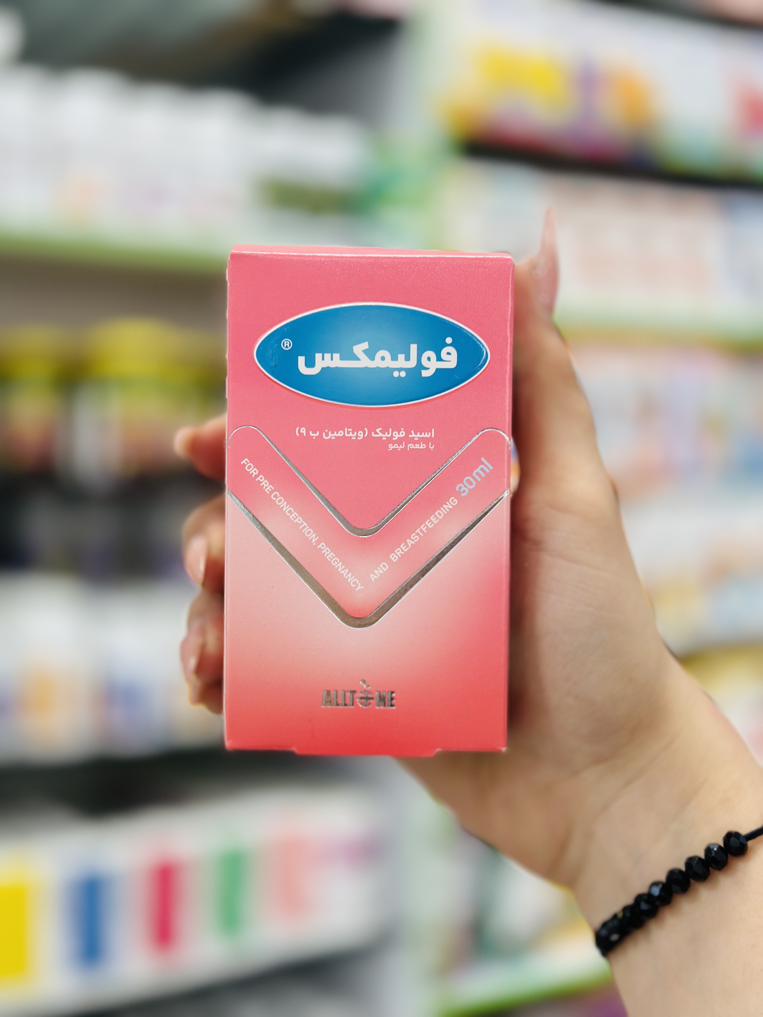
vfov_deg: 39.7
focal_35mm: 48
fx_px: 1411
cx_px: 382
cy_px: 508
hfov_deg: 30.3
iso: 100
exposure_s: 1/100
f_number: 1.78
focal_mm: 6.86
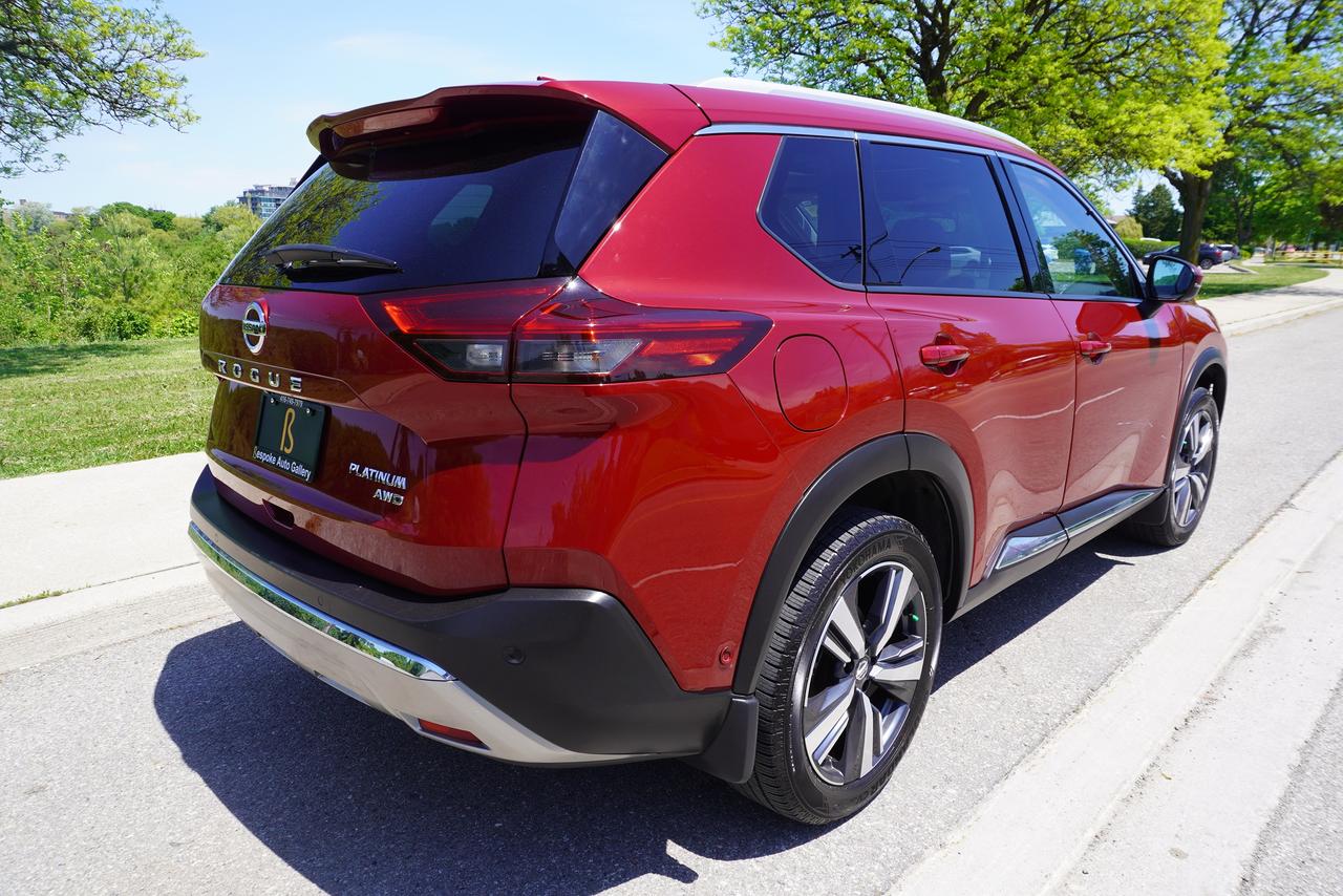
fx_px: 895
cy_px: 448
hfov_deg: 73.7
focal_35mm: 24
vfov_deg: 53.2
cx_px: 672
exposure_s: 1/125
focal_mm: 16
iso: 100
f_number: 8
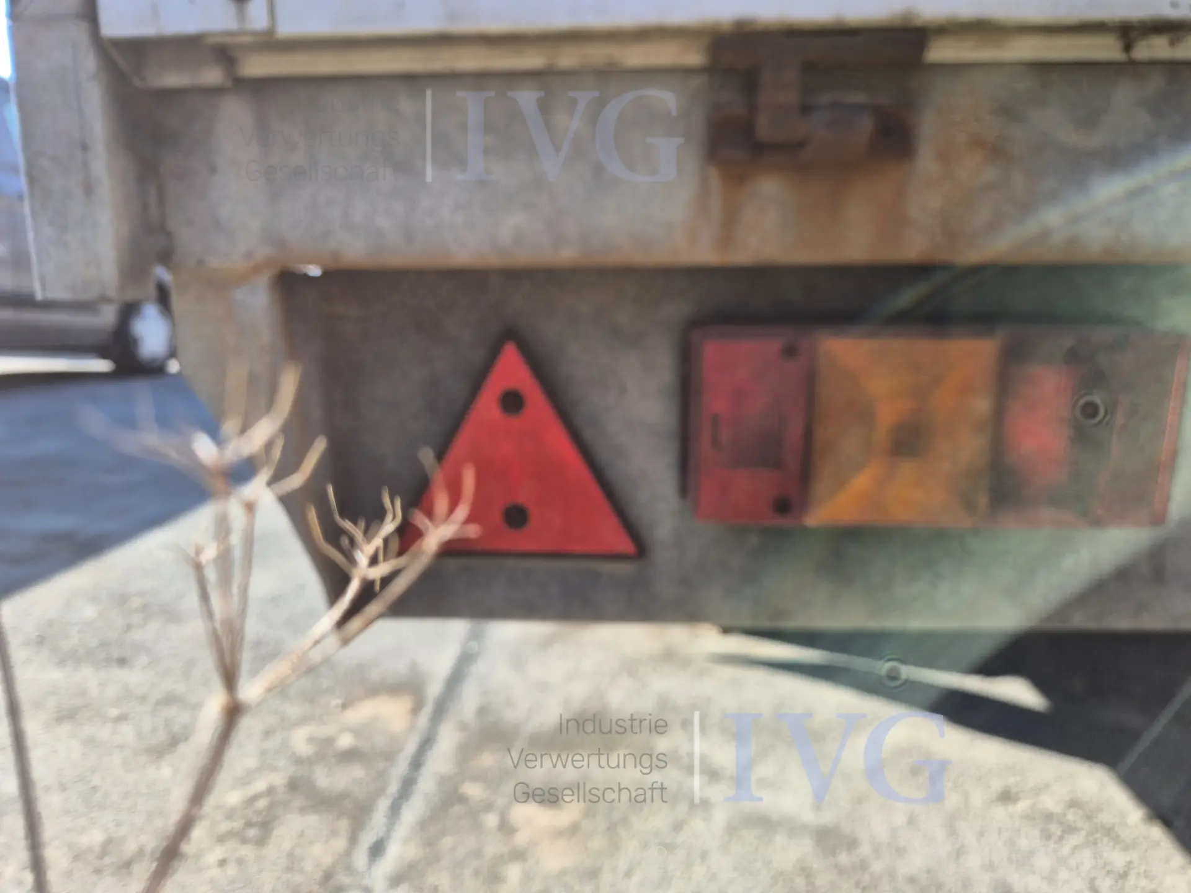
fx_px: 791
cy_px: 446
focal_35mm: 23
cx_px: 596
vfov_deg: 58.9
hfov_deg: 73.9
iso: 25
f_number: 1.8
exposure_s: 1/410
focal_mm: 5.4
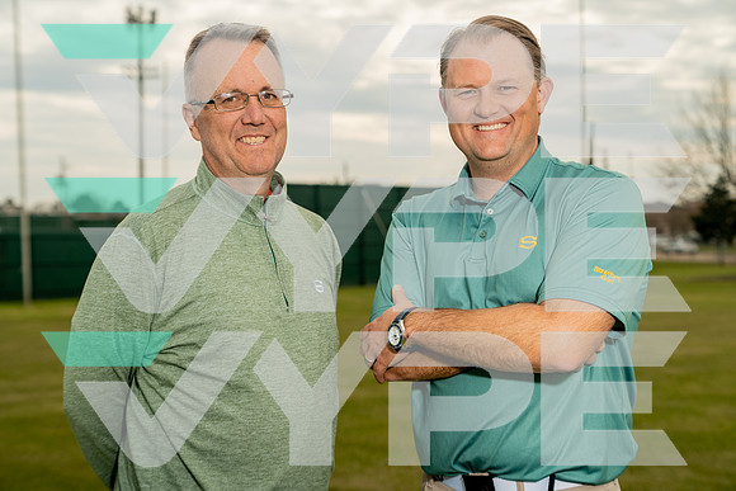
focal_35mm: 60
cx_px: 368
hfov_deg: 33.4
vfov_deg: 22.6
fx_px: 1227
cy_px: 246
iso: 250
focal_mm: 60
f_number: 4.5
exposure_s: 1/250
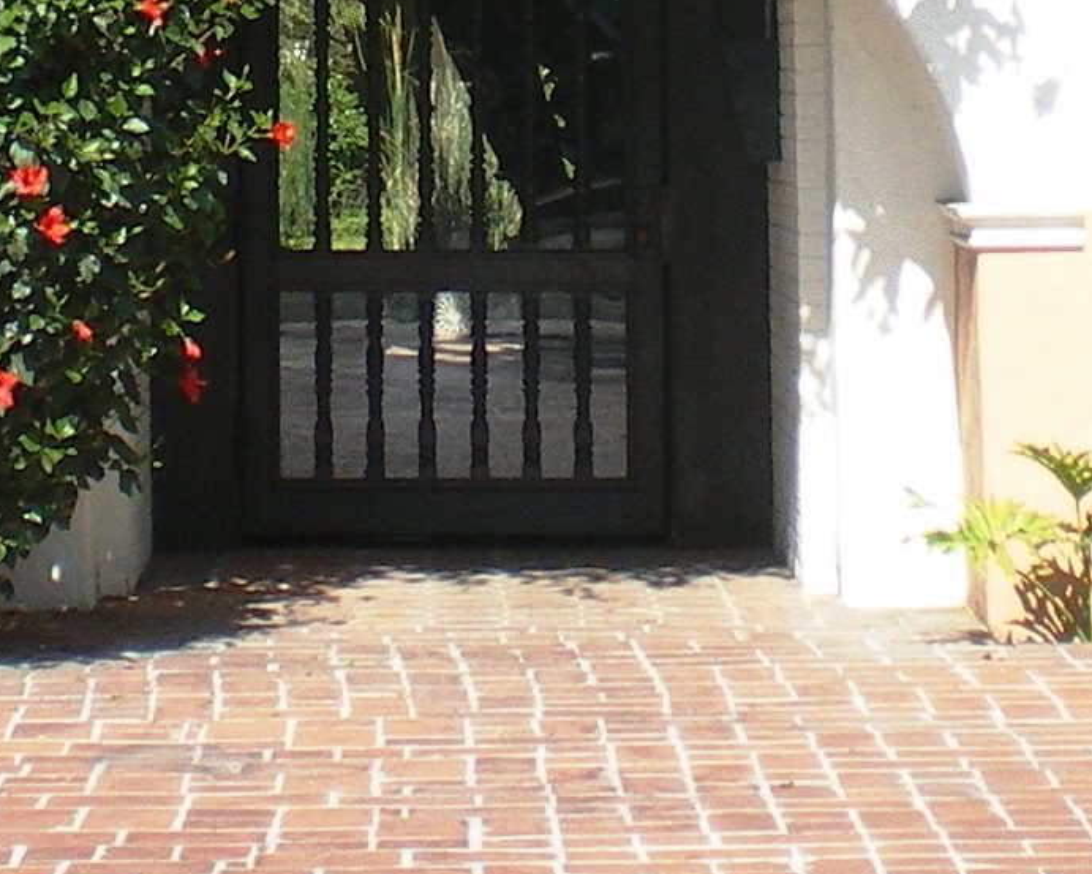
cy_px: -531
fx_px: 5366
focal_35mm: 166
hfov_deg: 11.6
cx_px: 570
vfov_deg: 9.0
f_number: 4.6
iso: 50
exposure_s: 1/250
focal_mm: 6.3
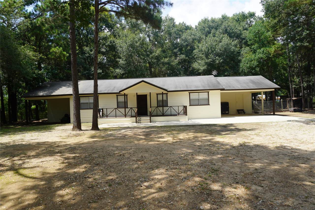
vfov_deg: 53.1
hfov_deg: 73.8
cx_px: 158
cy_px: 105
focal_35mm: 24
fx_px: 210
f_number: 5
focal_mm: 16
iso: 100
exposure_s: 1/320
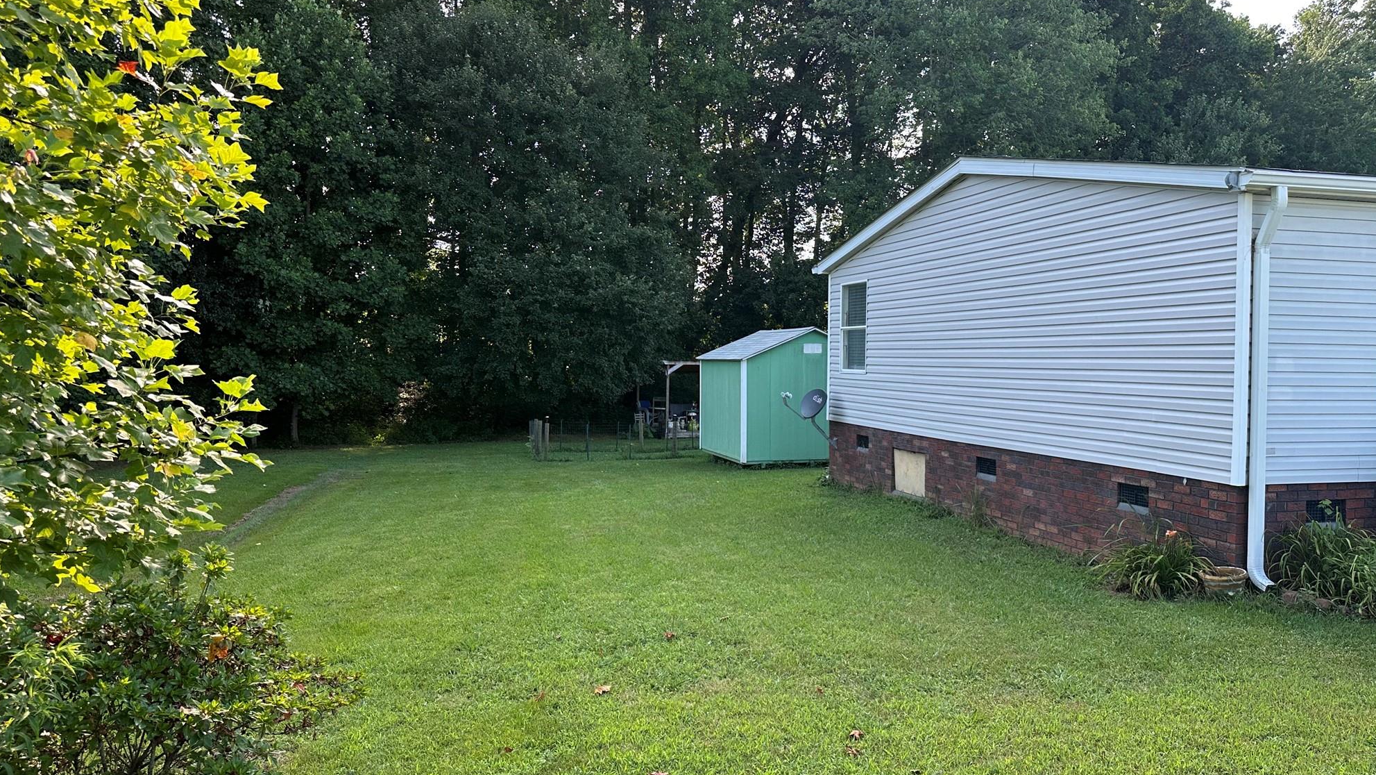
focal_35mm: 27
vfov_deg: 42.9
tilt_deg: +2.3
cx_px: 694
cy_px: 379
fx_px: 985
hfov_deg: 69.9
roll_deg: +0.0
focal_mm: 6.86
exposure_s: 1/431
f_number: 1.78
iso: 80
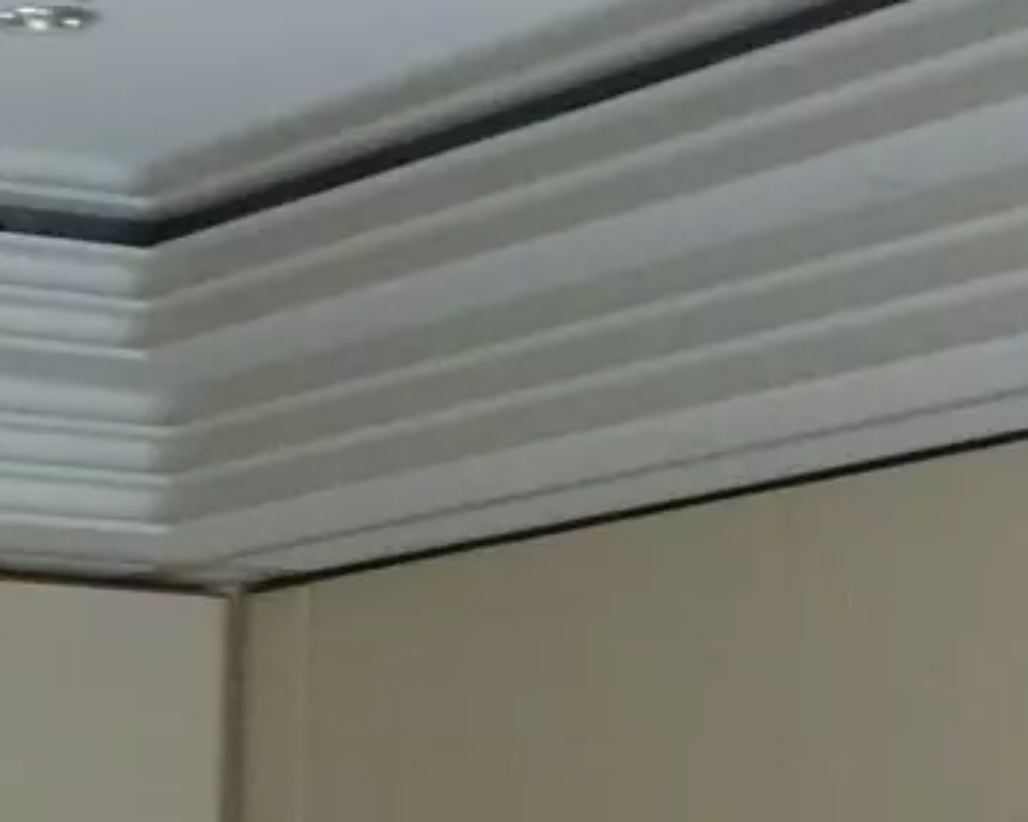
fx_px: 4077
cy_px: 1767
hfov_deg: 13.6
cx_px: -470
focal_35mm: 134
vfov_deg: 10.4
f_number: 3.3
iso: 320
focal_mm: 4.1
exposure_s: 1/30
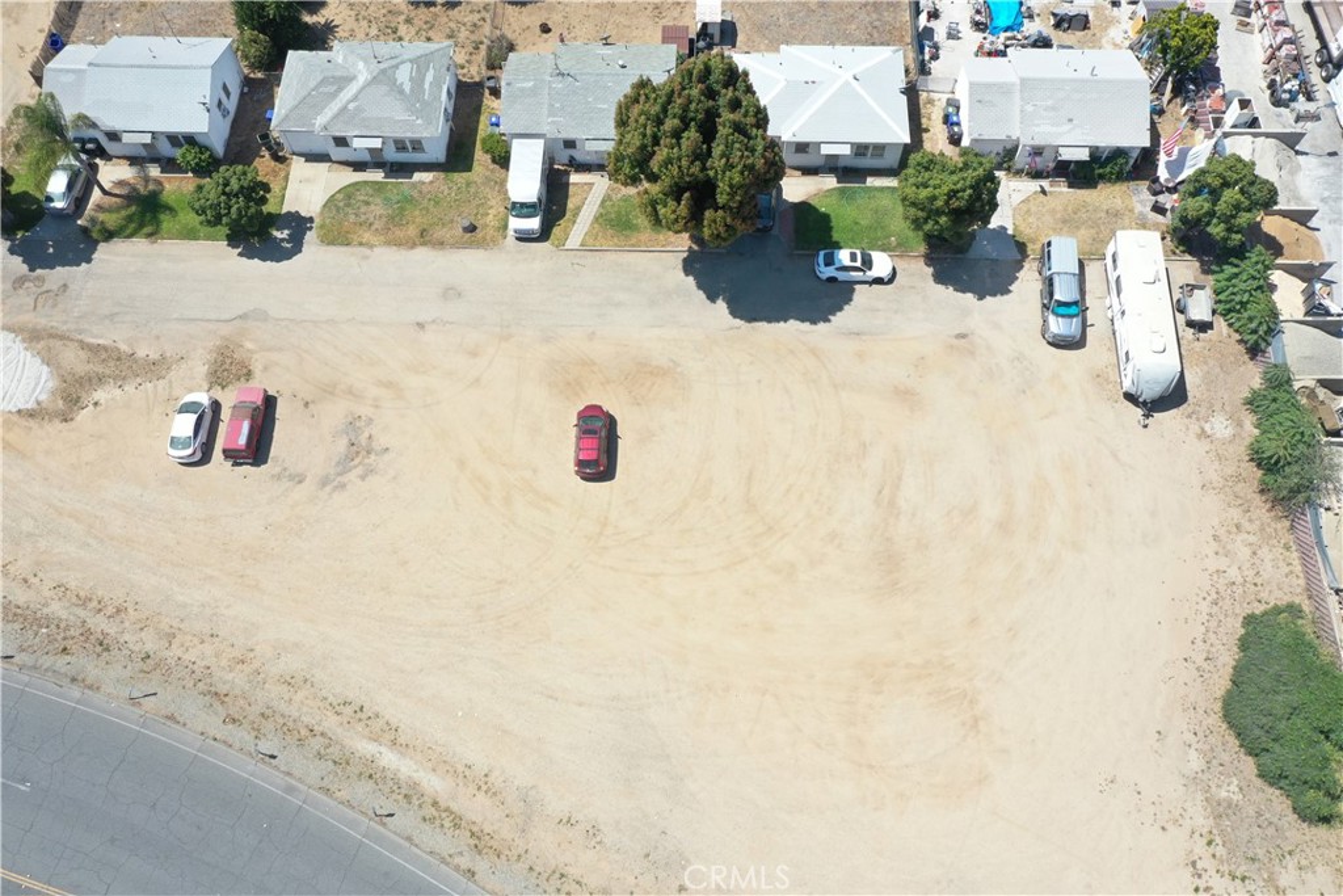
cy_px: 448
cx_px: 672
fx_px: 1045
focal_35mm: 28
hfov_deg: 65.5
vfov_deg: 46.4
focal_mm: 10.26
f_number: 5.6
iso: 100
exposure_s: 1/320
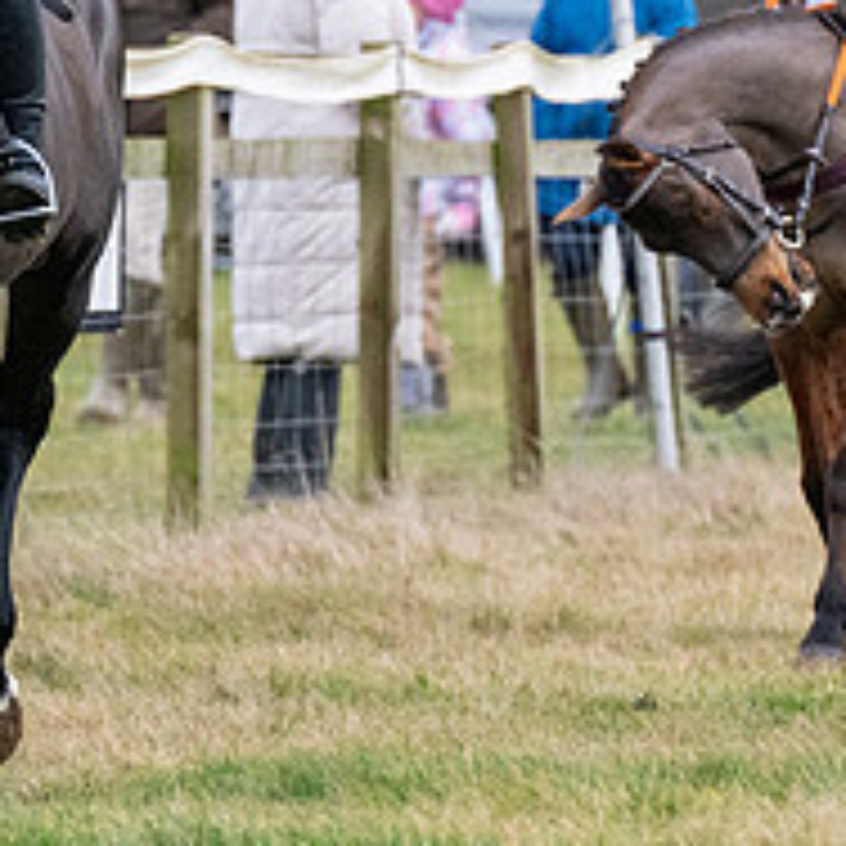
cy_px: -189
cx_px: 715
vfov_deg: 2.0
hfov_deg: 2.0
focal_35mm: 880
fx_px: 24332
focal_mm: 280
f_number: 5
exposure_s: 1/3200
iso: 2000
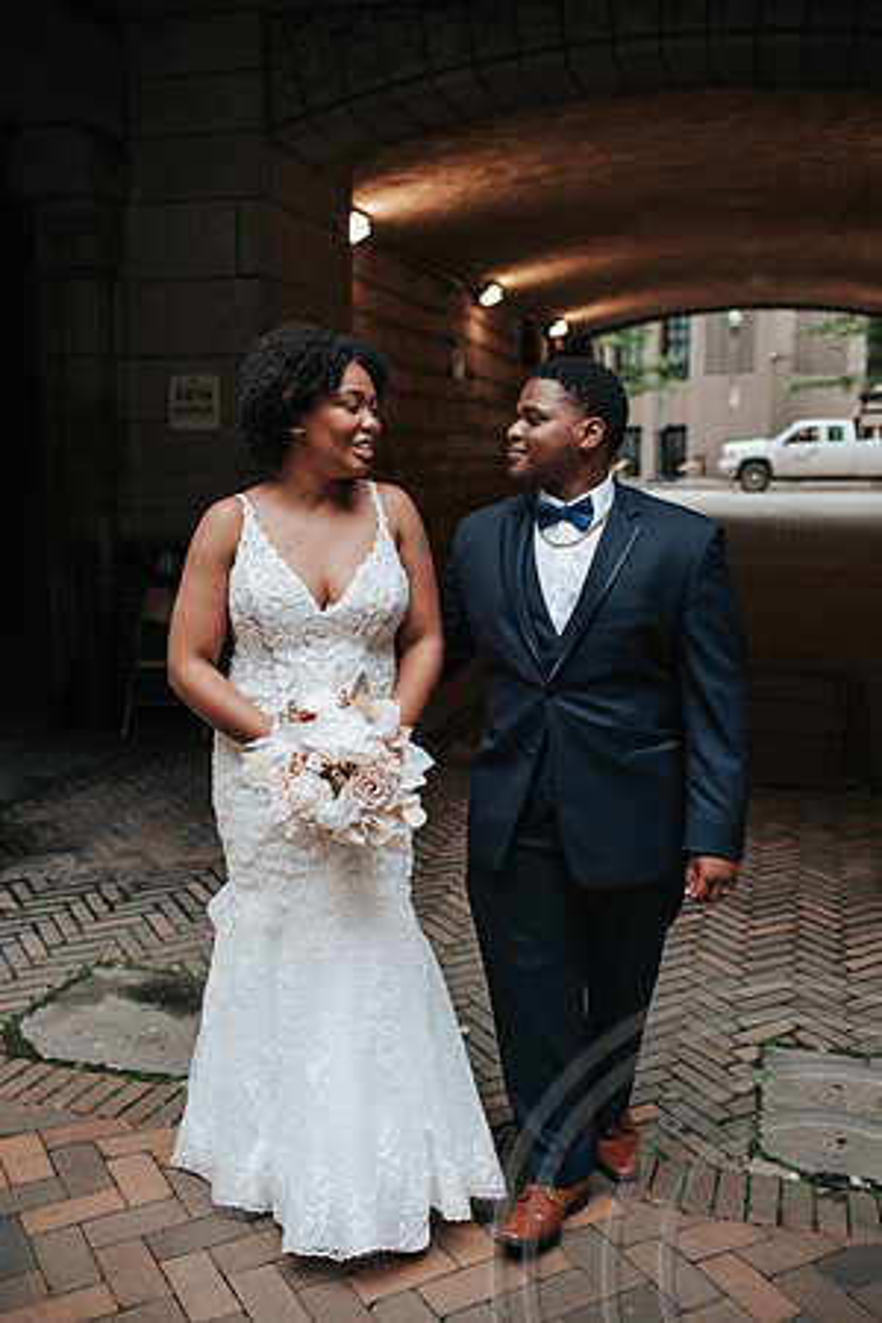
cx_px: 441
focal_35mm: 35
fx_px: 1286
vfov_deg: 54.4
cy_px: 662
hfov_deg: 37.9
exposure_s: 1/1000
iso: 1000
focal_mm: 35
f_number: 2.8
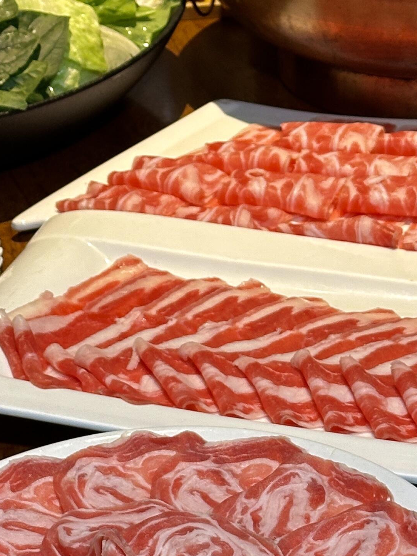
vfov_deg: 14.6
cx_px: 337
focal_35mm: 134
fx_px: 2152
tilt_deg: -30.3
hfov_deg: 11.0
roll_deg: +0.0
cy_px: 437
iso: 80
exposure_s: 1/50
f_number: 1.78
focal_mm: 6.86
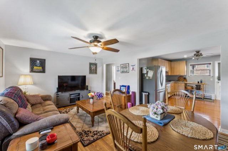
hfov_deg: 104.3
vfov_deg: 81.1
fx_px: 89
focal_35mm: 14
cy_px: 76
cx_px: 114
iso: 400
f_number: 13
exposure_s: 1/2
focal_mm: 14
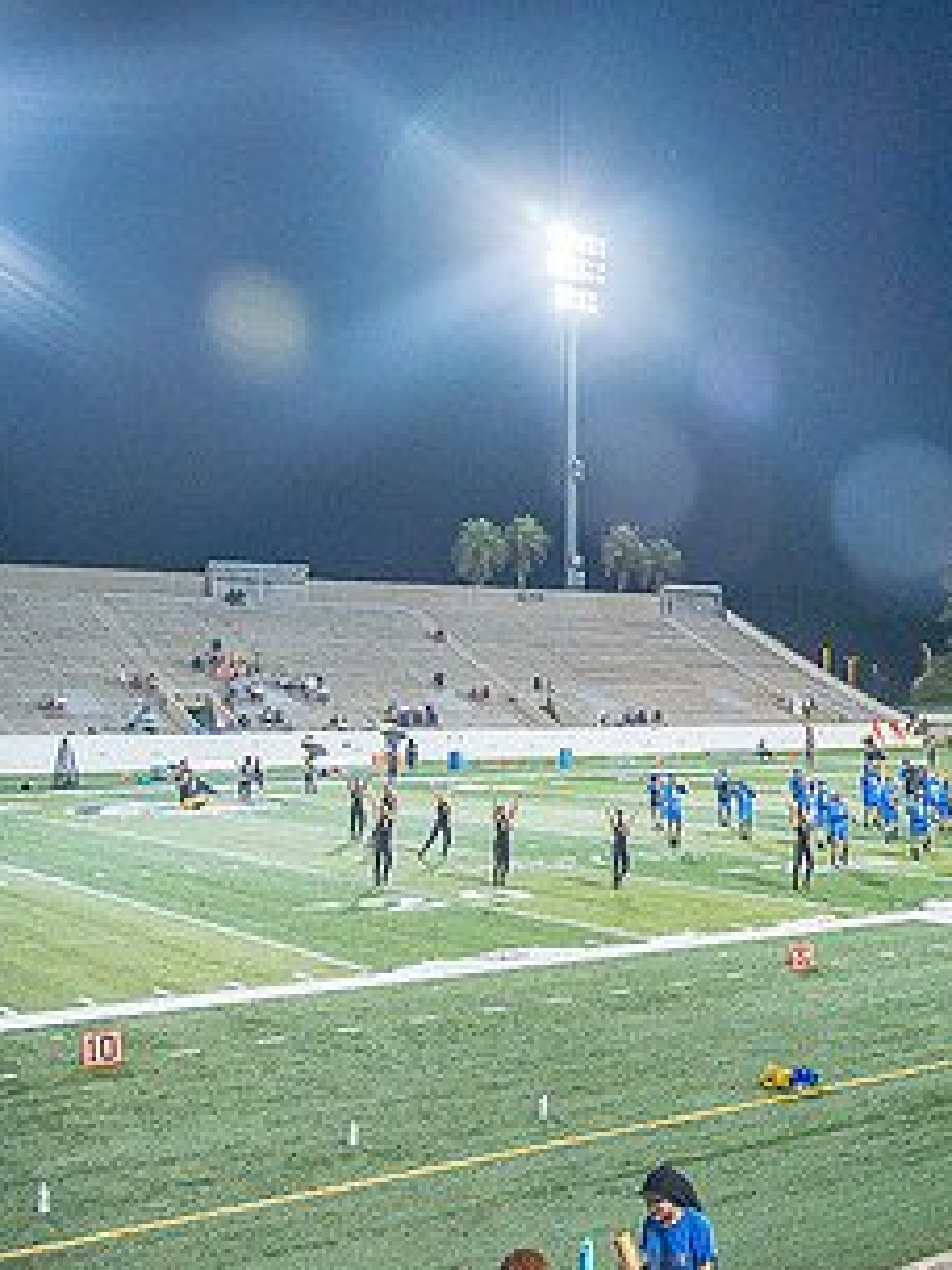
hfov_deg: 28.8
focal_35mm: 44
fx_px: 1613
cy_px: 689
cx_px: 1123
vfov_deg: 42.9
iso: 2000
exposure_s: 1/200
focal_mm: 24
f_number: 4
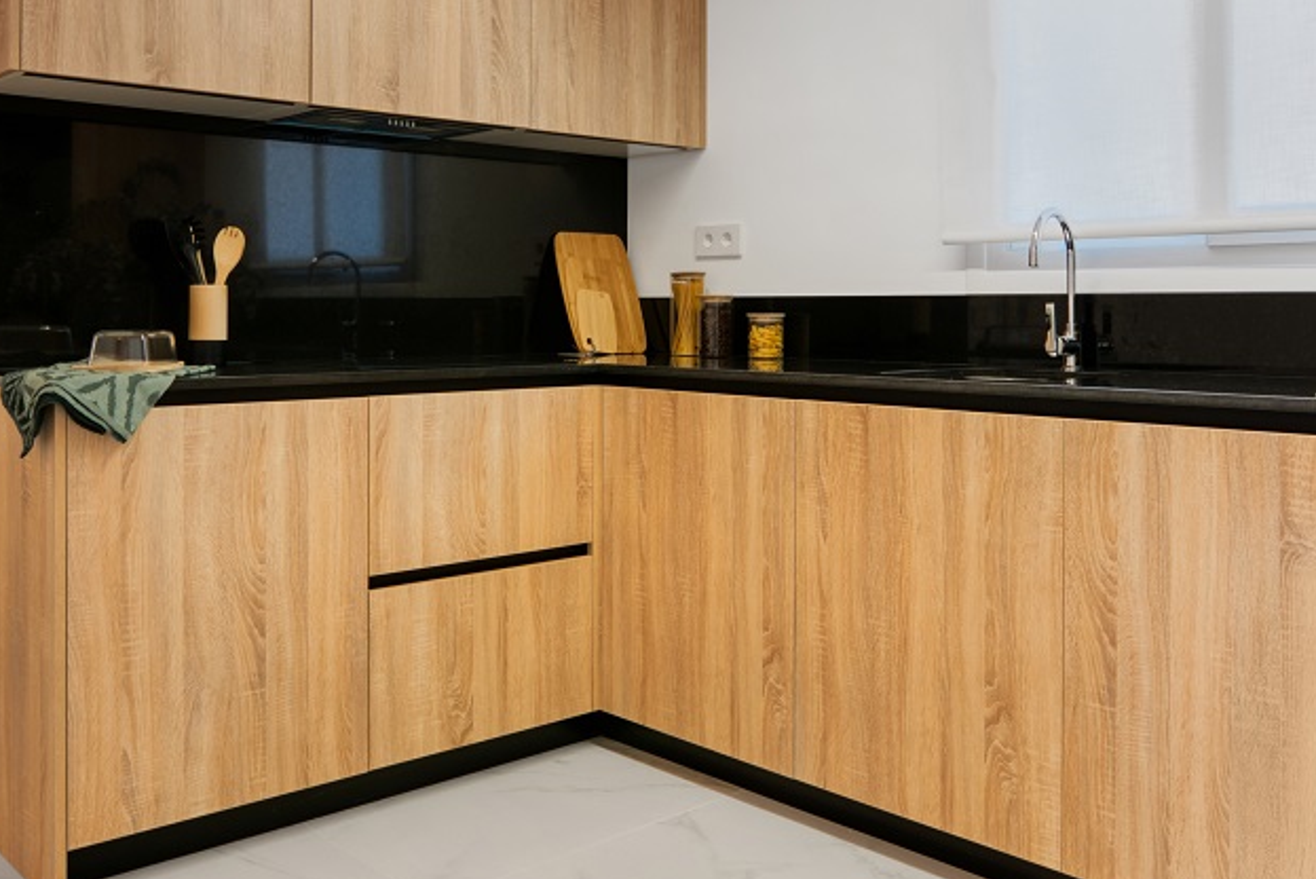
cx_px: 657
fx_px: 1243
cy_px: 256
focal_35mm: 34
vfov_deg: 38.2
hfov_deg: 55.8
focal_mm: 16
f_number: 10
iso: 100
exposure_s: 1/3
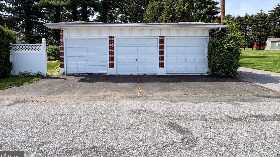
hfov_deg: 99.3
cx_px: 135
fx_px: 119
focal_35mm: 16
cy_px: 53
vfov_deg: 65.4
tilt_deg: -0.6
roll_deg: +1.2
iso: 40
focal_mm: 2.22
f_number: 2.2
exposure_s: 1/889
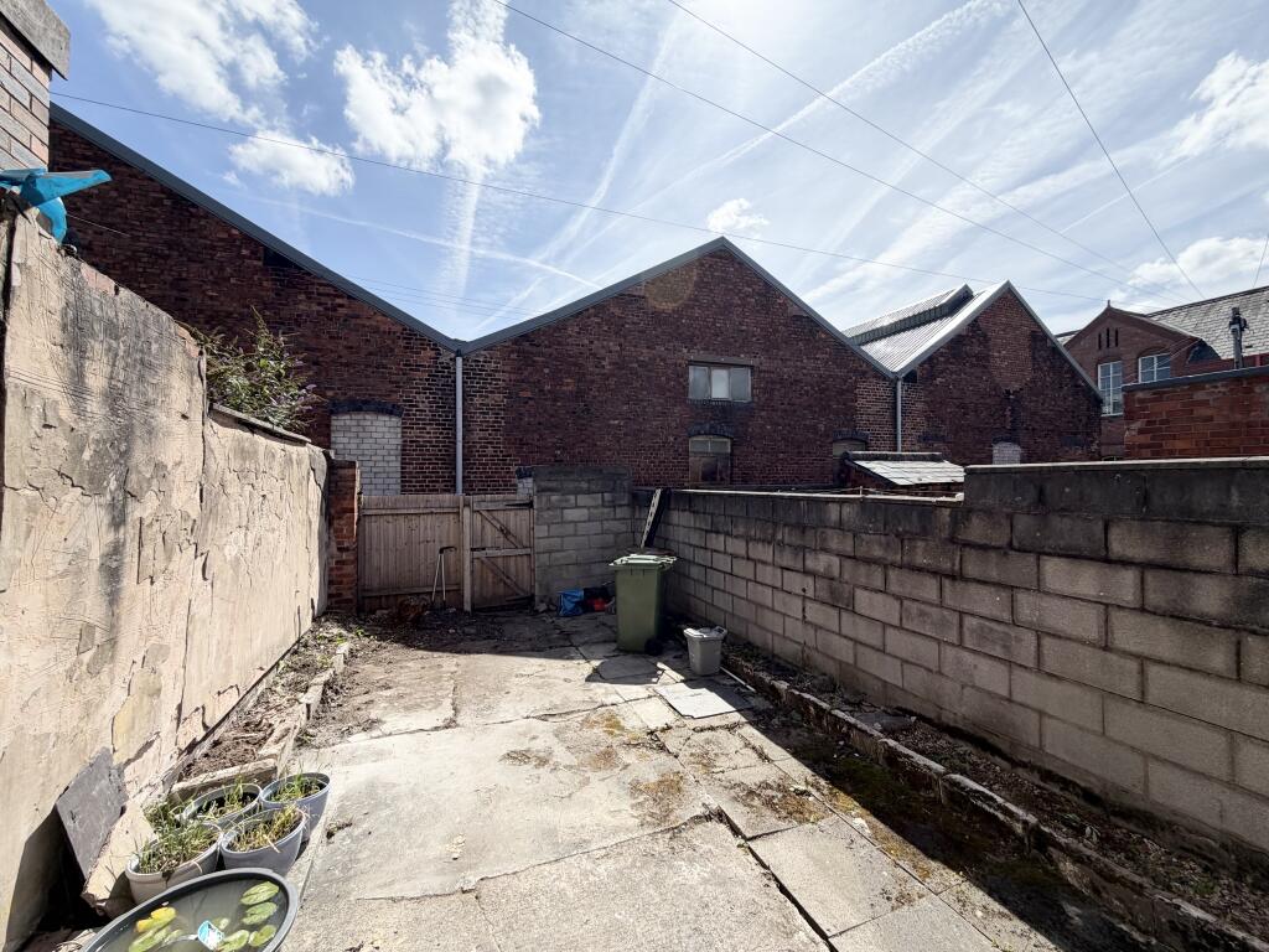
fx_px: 513
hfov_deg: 102.1
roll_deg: +0.4
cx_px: 634
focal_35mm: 14
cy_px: 476
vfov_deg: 85.7
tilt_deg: +0.6
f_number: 2.2
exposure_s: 1/1017
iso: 20
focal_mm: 2.22
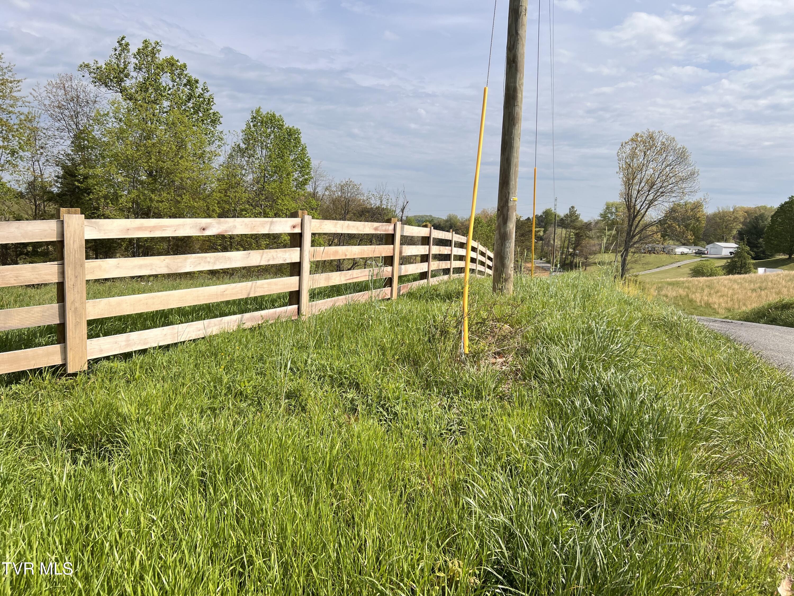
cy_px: 298
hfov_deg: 67.3
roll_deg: -3.3
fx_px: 596
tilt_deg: -6.7
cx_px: 397
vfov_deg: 53.1
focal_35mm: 26
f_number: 1.5
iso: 50
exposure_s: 1/3460
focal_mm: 5.7
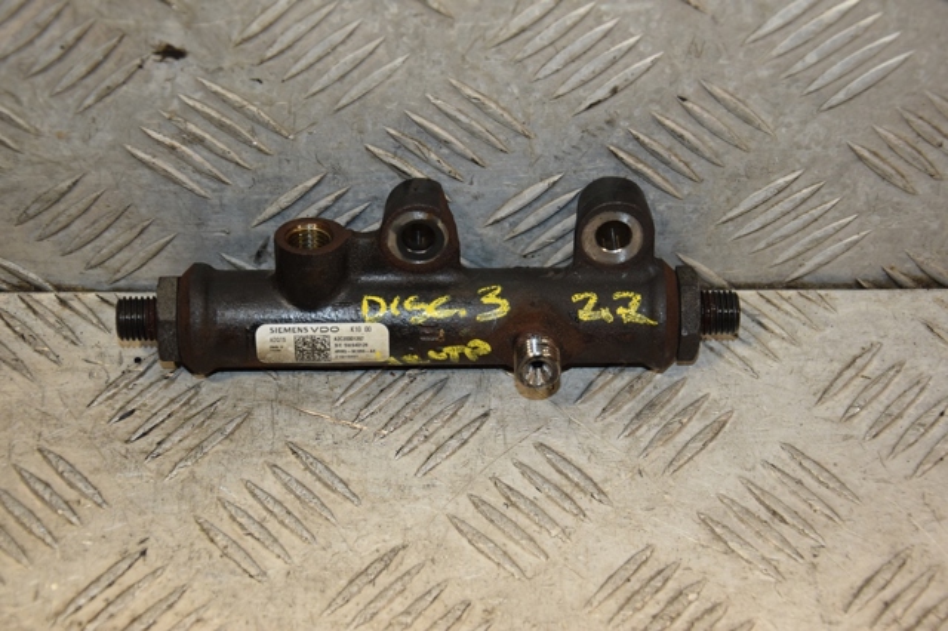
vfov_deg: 15.7
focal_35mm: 87
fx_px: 2290
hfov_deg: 23.4
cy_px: 316
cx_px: 474
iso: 800
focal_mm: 58
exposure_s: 1/200
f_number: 5.6
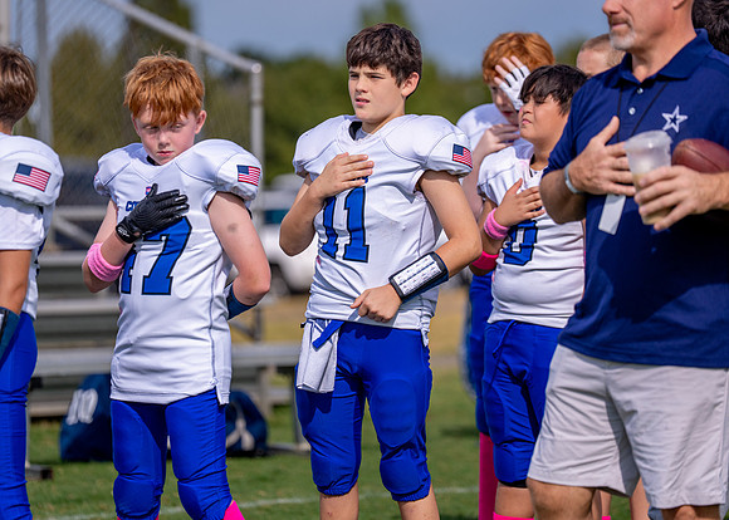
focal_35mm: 193
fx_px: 3988
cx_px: 377
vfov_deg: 7.5
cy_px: 234
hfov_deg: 10.4
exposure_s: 1/4000
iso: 160
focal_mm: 163
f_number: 2.8
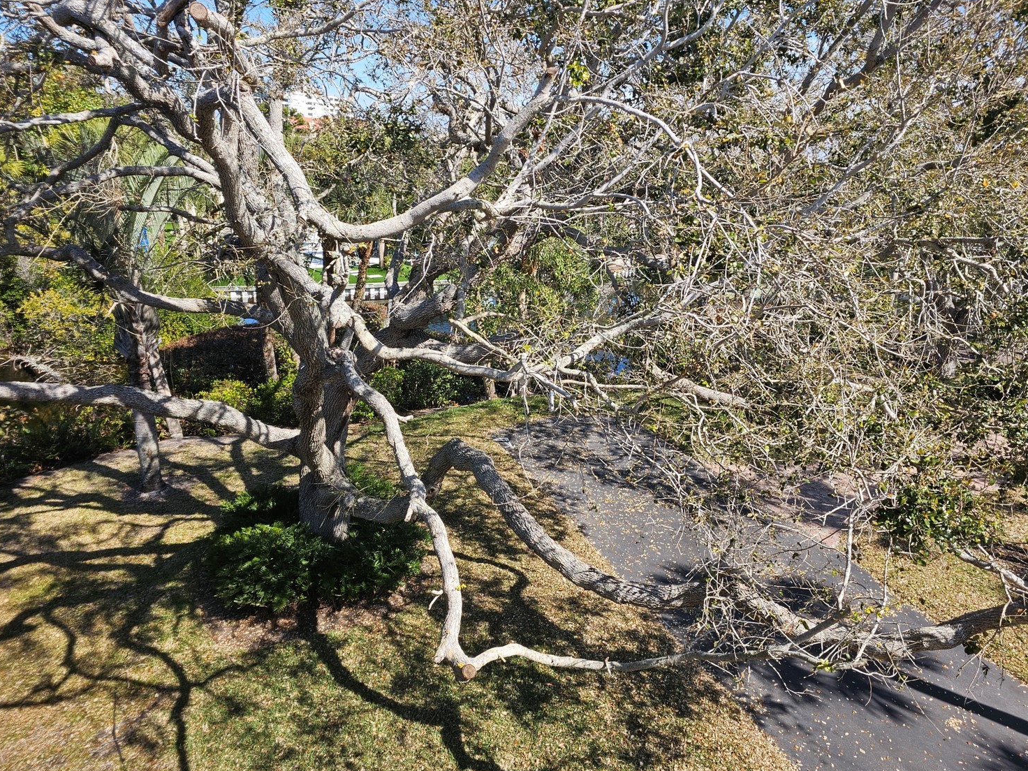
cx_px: 540
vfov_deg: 54.9
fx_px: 742
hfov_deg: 69.3
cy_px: 392
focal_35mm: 25
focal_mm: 6.3
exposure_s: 1/235
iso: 10
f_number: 1.7
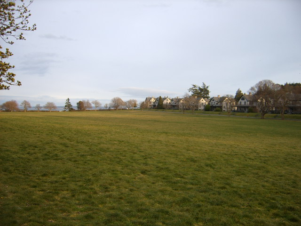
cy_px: 113
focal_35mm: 35
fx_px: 304
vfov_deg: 40.7
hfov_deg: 52.6
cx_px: 150
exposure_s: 1/180
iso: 50
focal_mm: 5.8
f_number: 2.8
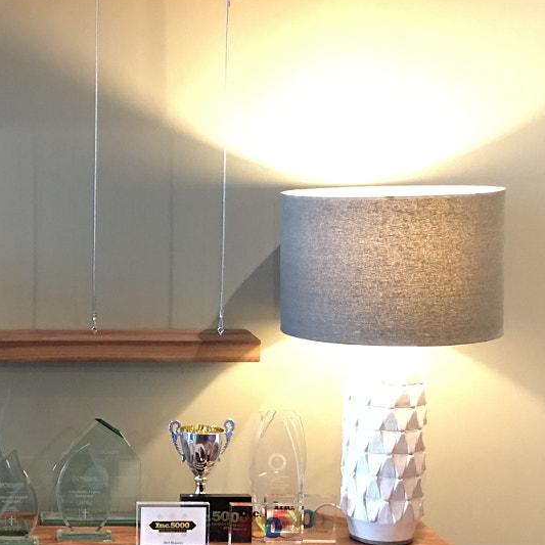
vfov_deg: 22.5
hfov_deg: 21.3
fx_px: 1372
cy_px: 289
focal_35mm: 77
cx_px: -52
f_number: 2.2
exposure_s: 1/4
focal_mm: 4.15
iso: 50
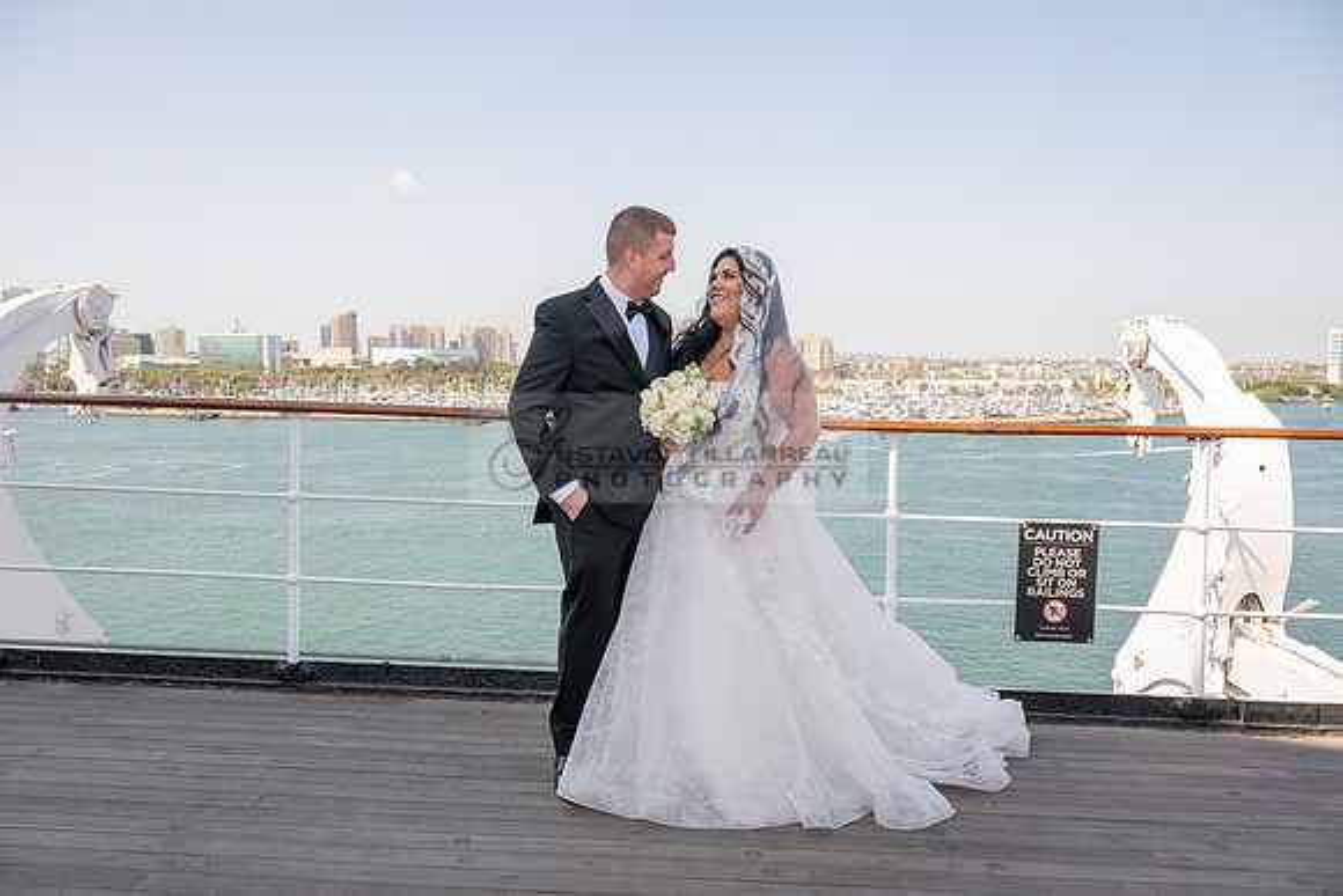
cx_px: 672
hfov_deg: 63.6
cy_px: 448
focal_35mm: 29
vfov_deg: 45.0
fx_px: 1082
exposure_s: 1/200
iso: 200
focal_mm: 29
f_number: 9
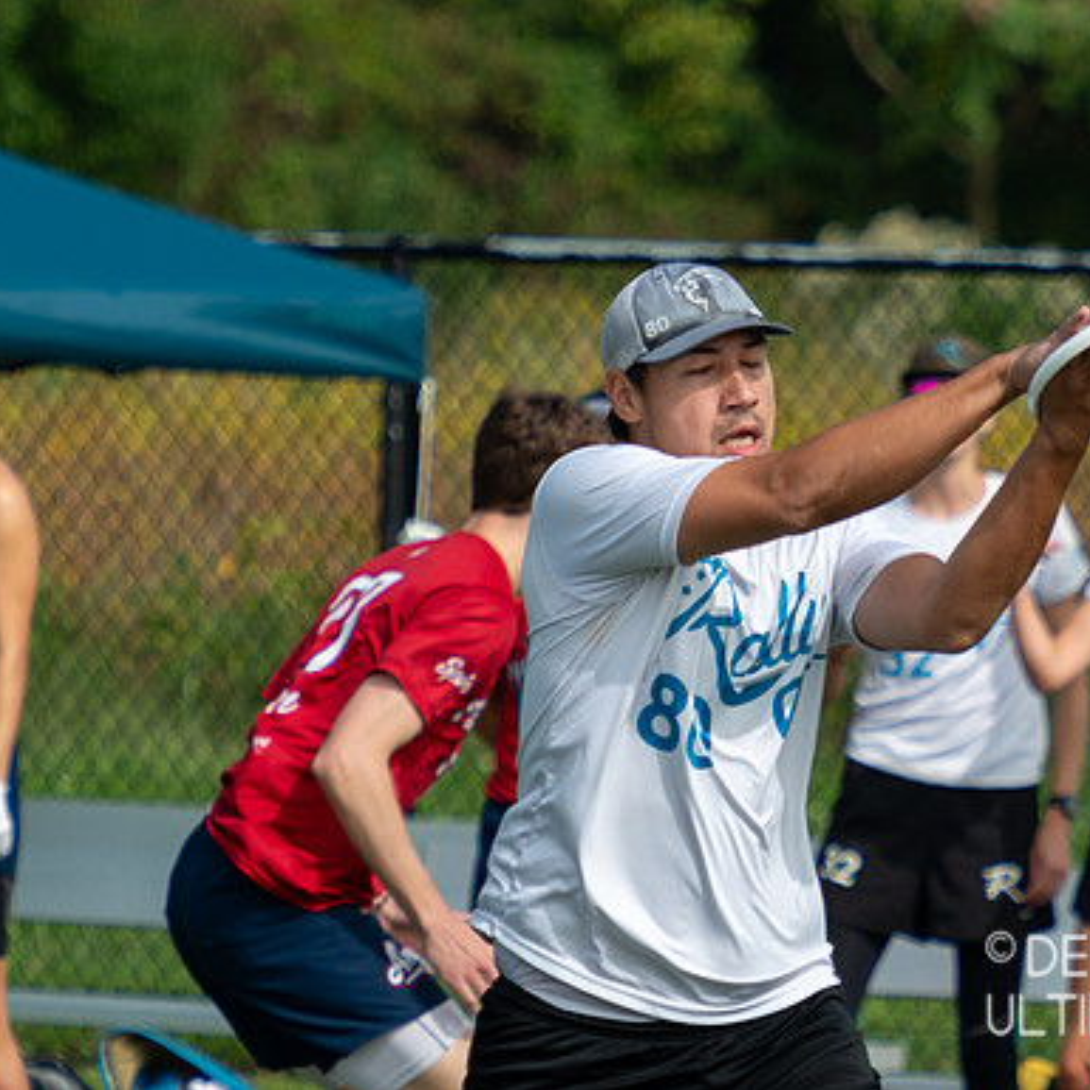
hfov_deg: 2.5
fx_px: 25472
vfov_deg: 2.5
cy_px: 480
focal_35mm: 715
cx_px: 742
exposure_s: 1/2000
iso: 400
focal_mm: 240
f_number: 5.6
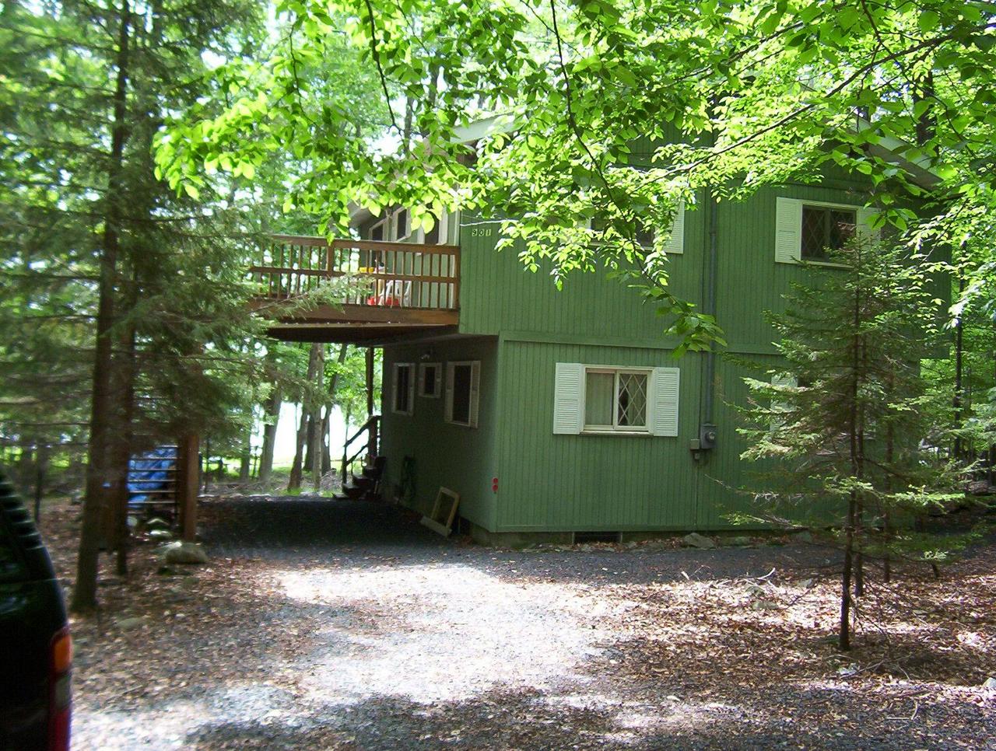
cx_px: 498
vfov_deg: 39.8
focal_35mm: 36
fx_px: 1038
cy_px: 376
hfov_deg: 51.3
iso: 100
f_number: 2.76
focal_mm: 5.54
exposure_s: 1/154
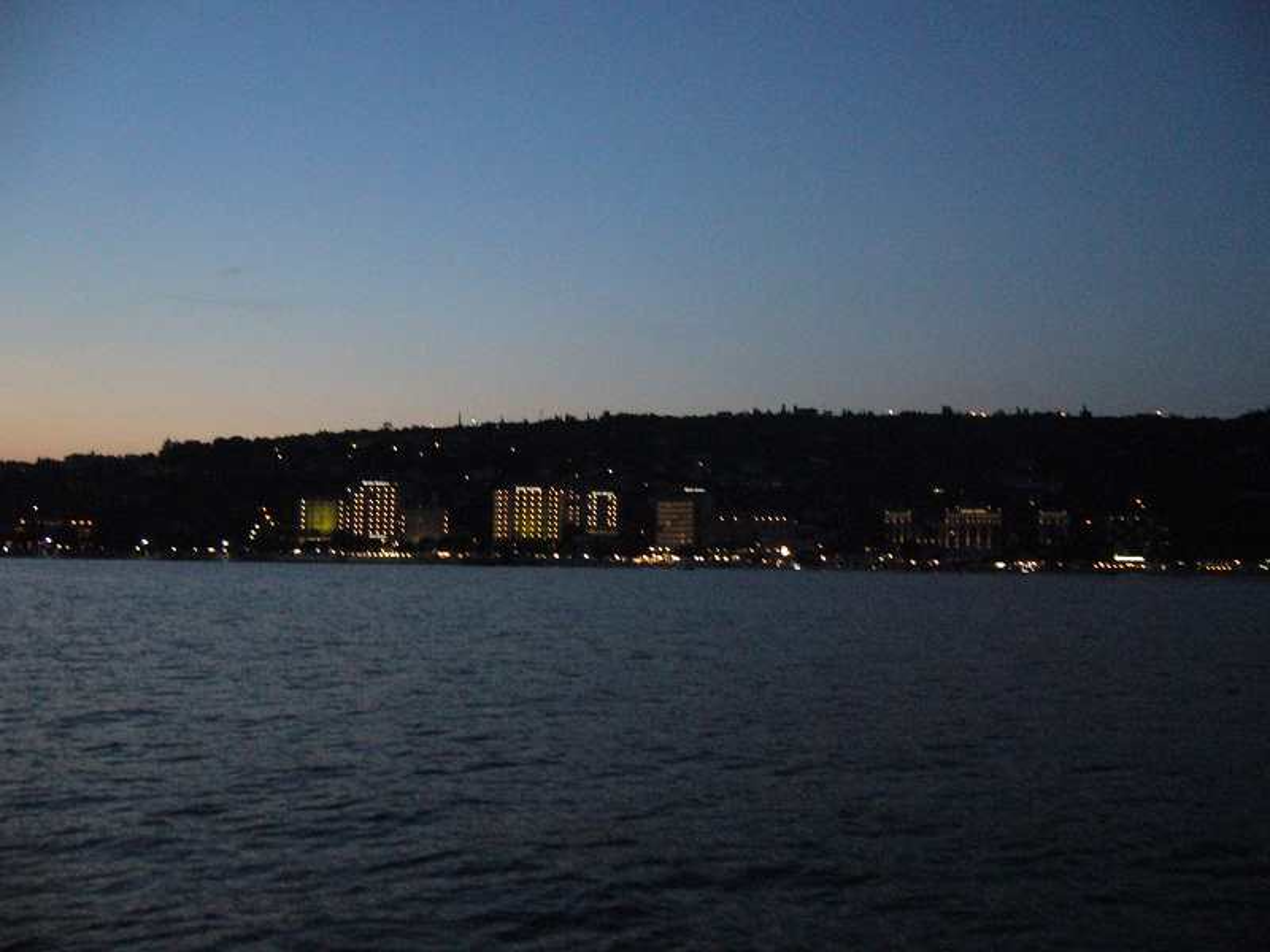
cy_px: 476
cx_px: 635
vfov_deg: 40.7
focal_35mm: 35
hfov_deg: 52.6
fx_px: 1284
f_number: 2.8
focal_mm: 5.8
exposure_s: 1/30
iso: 400
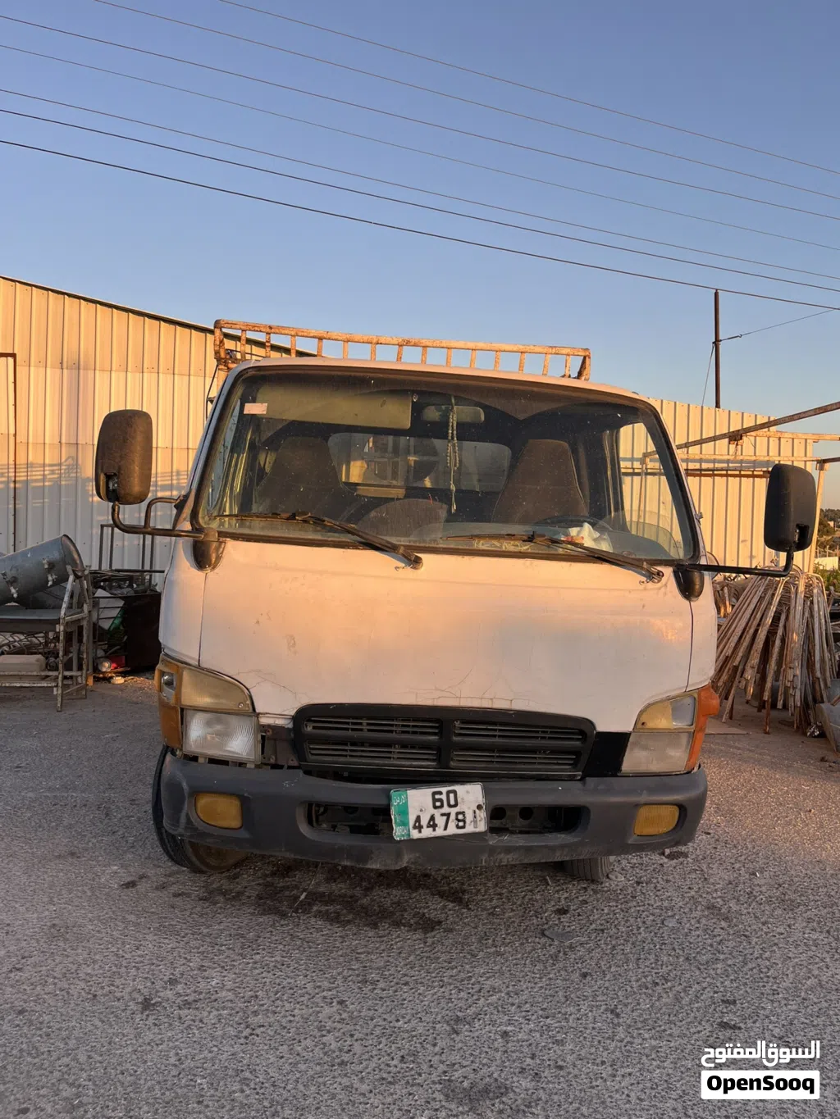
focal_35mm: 26
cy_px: 560
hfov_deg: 53.1
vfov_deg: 67.3
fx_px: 841
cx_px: 420
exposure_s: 1/550
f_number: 1.6
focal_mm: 5.1
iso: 50
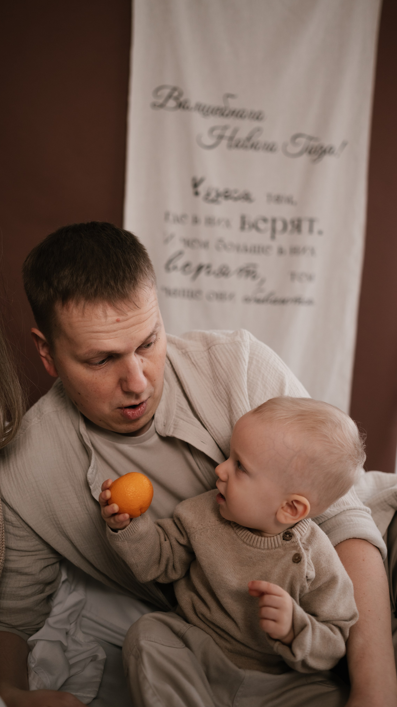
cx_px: 219
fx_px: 693
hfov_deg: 32.0
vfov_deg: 54.0
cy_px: 355
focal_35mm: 37
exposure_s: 1/320
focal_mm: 35
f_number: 2.2
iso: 320
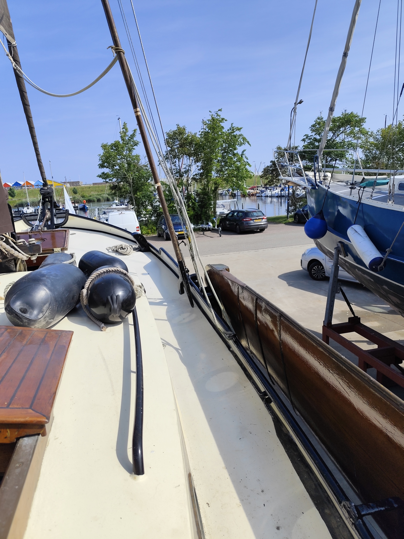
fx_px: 358
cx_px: 202
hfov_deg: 58.9
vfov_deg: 73.9
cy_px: 270
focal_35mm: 23
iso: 50
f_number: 1.65
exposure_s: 1/1508
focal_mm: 6.19
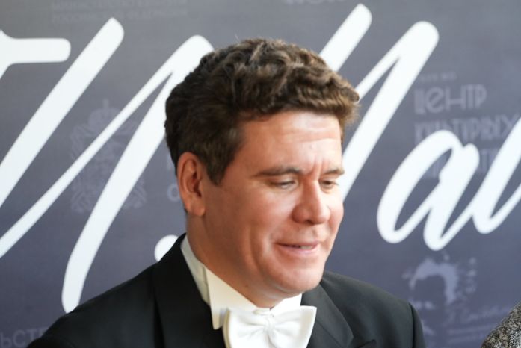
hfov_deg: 12.2
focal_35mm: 168
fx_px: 2433
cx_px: 260
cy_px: 174
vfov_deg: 8.2
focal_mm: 168
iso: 4000
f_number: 5.6
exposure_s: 1/200
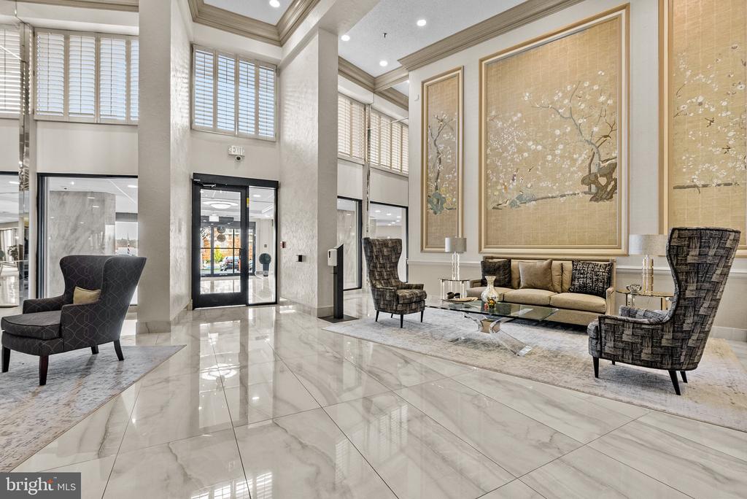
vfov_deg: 73.8
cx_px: 374
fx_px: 332
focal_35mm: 16
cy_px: 250
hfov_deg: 96.7
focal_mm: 16
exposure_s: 1/15
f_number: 8
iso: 3200
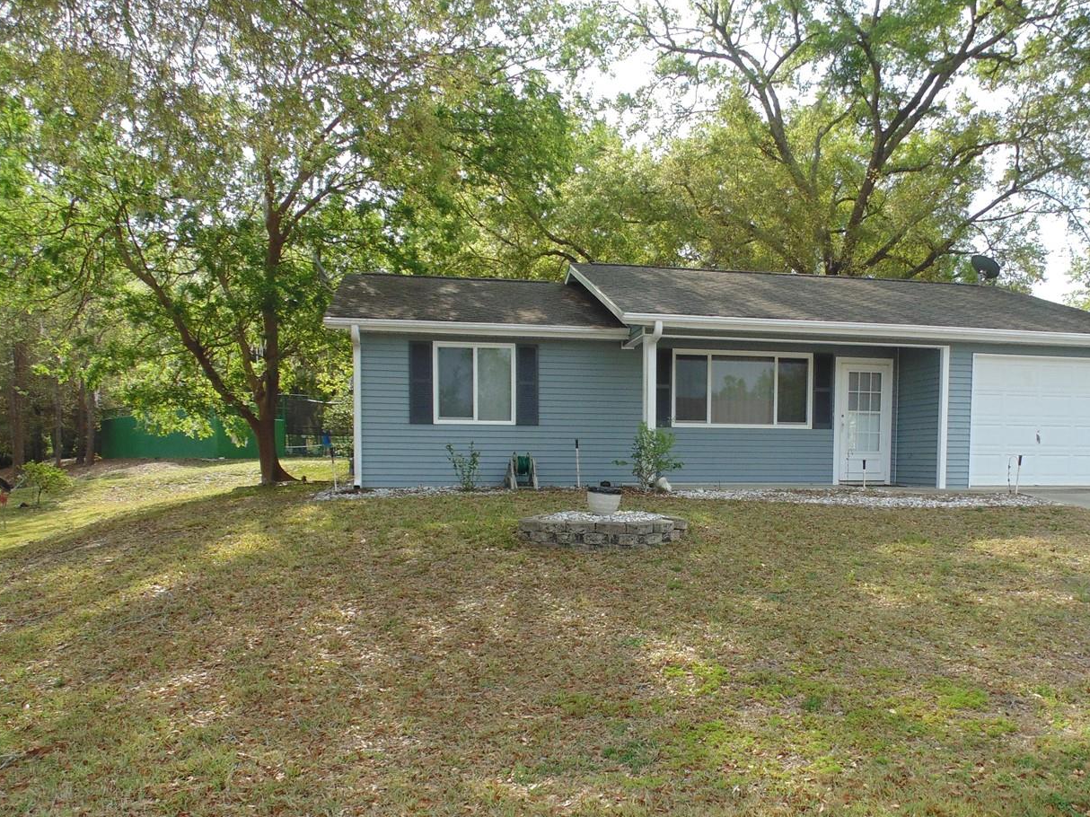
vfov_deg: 47.5
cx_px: 633
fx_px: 913
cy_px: 537
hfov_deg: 61.3
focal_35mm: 29
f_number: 3.1
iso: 80
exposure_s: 1/400
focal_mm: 4
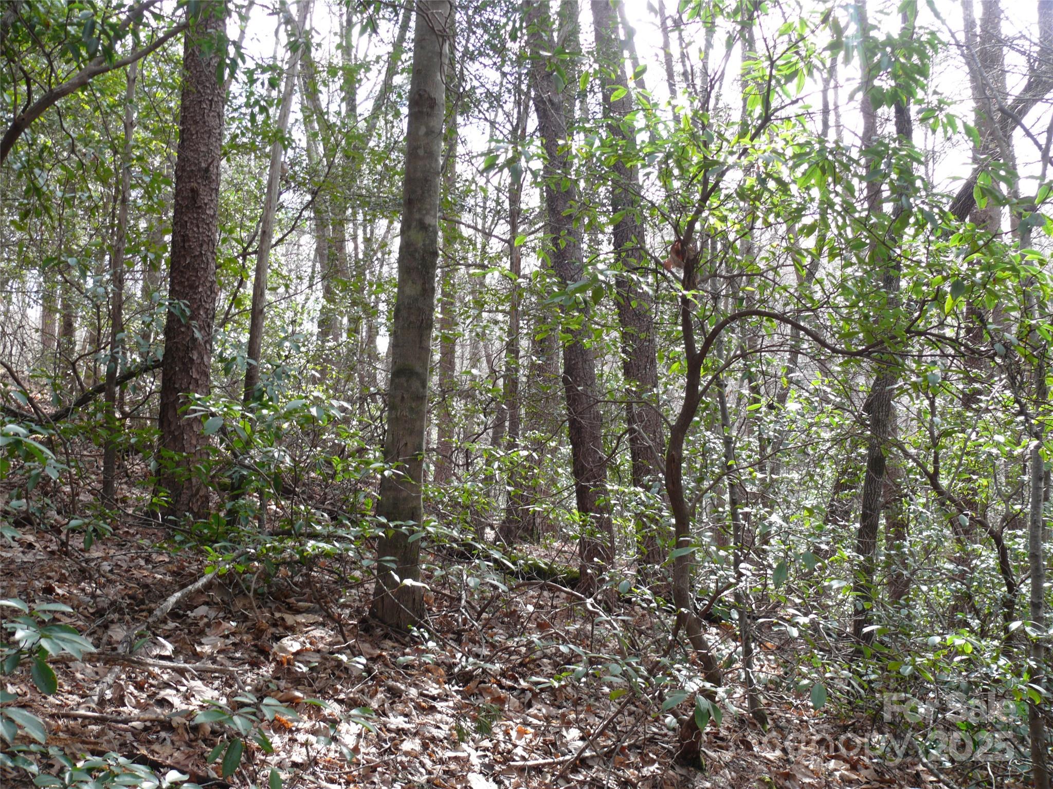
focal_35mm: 35
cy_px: 394
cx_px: 526
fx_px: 1065
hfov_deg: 52.6
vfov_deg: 40.7
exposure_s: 1/100
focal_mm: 7.4
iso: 100
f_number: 2.8
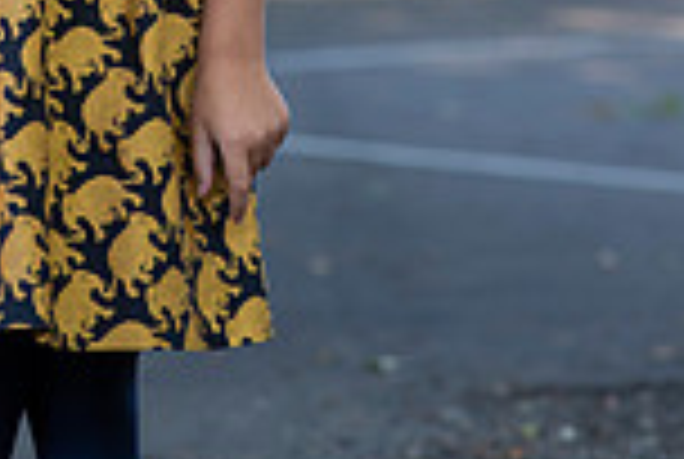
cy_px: -441
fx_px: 4778
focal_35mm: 251
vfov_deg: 5.4
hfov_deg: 8.2
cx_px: 45
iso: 800
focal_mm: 85
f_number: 4.5
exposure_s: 1/250
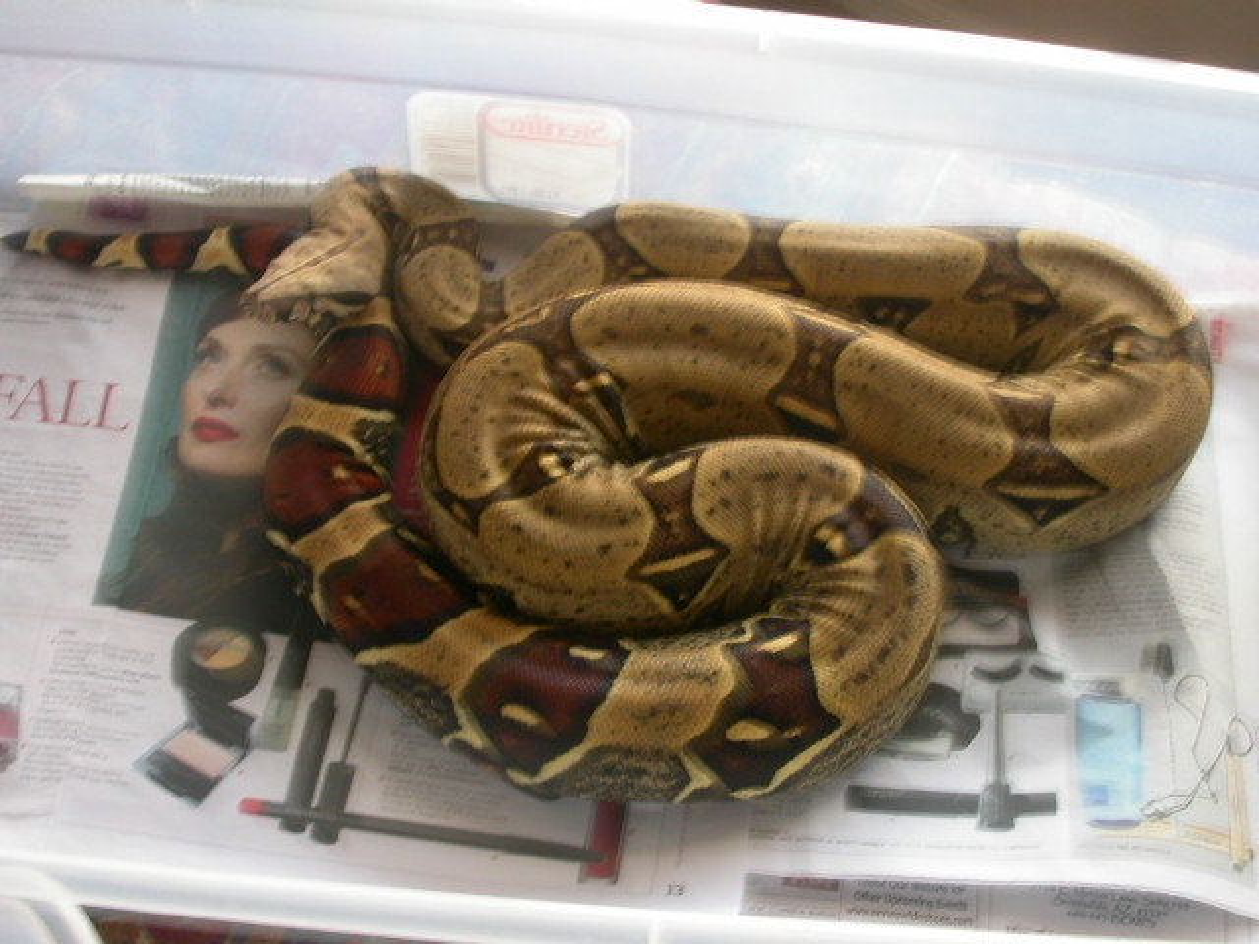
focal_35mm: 49
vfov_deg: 29.7
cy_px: 472
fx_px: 1782
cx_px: 630
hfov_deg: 38.9
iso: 100
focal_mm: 10.2
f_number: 2.8
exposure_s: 1/3.9
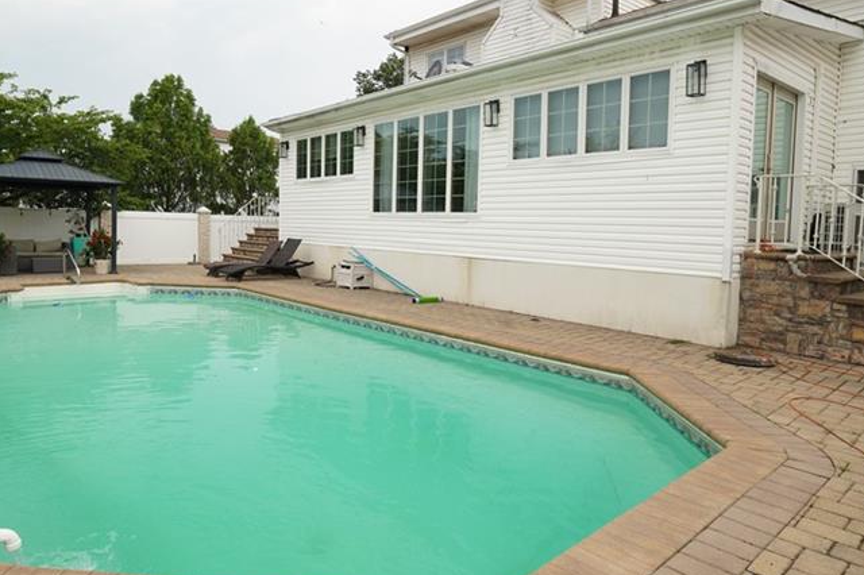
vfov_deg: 52.9
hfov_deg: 73.6
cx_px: 387
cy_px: 252
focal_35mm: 24
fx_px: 576
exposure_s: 1/125
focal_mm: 10
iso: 100
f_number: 4.5
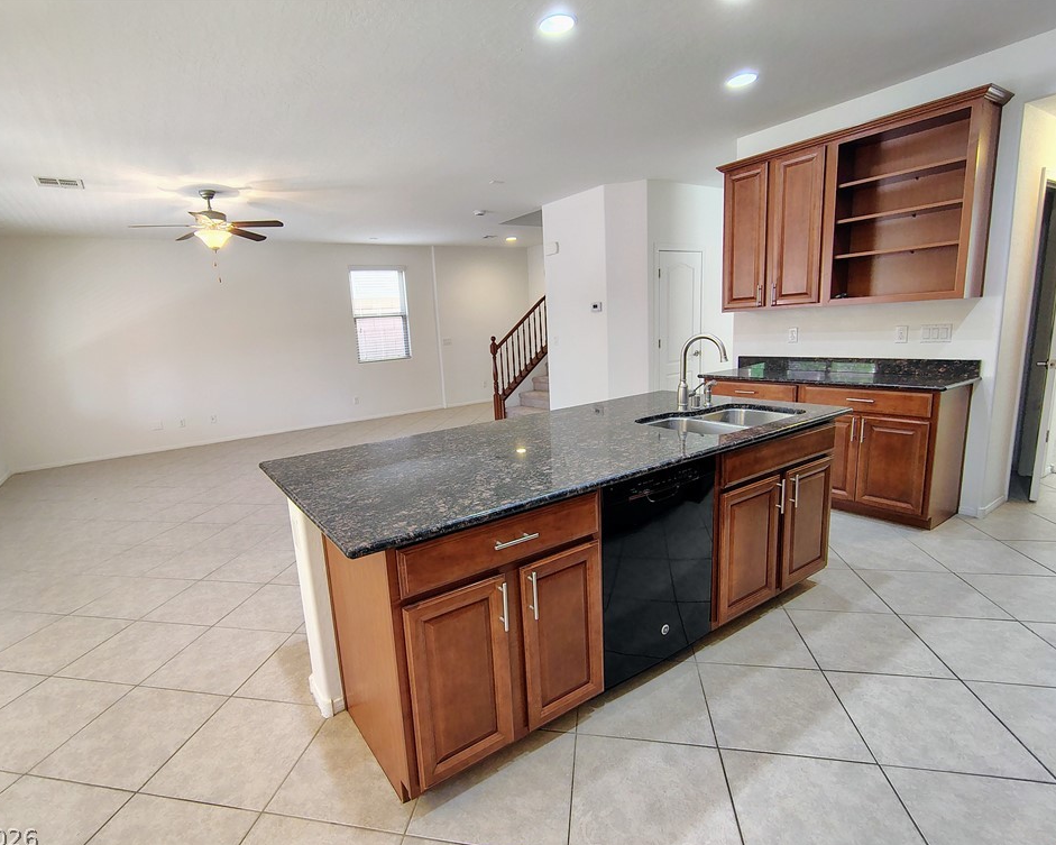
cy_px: 425
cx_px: 489
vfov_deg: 77.0
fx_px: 531
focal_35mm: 17
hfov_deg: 89.5
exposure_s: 1/30
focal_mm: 2.13
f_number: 2.2
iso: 376
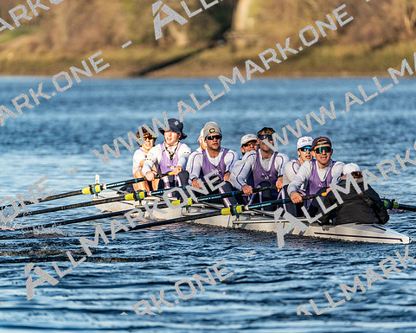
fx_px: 8362
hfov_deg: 2.8
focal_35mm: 679
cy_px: 166
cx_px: 200
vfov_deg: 2.3
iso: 500
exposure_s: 1/2000
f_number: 6.3
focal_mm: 600
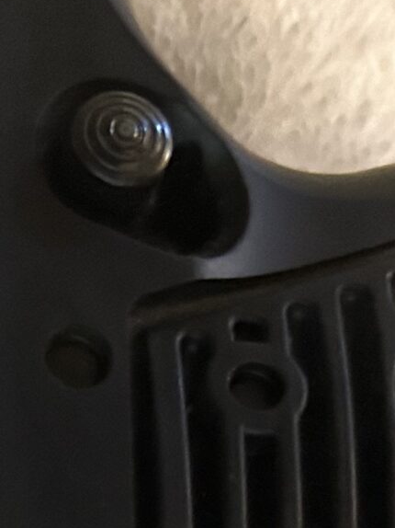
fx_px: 1766
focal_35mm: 116
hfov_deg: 12.3
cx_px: -162
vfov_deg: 13.8
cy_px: 1134
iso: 400
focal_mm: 5.7
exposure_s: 1/40
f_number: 1.5
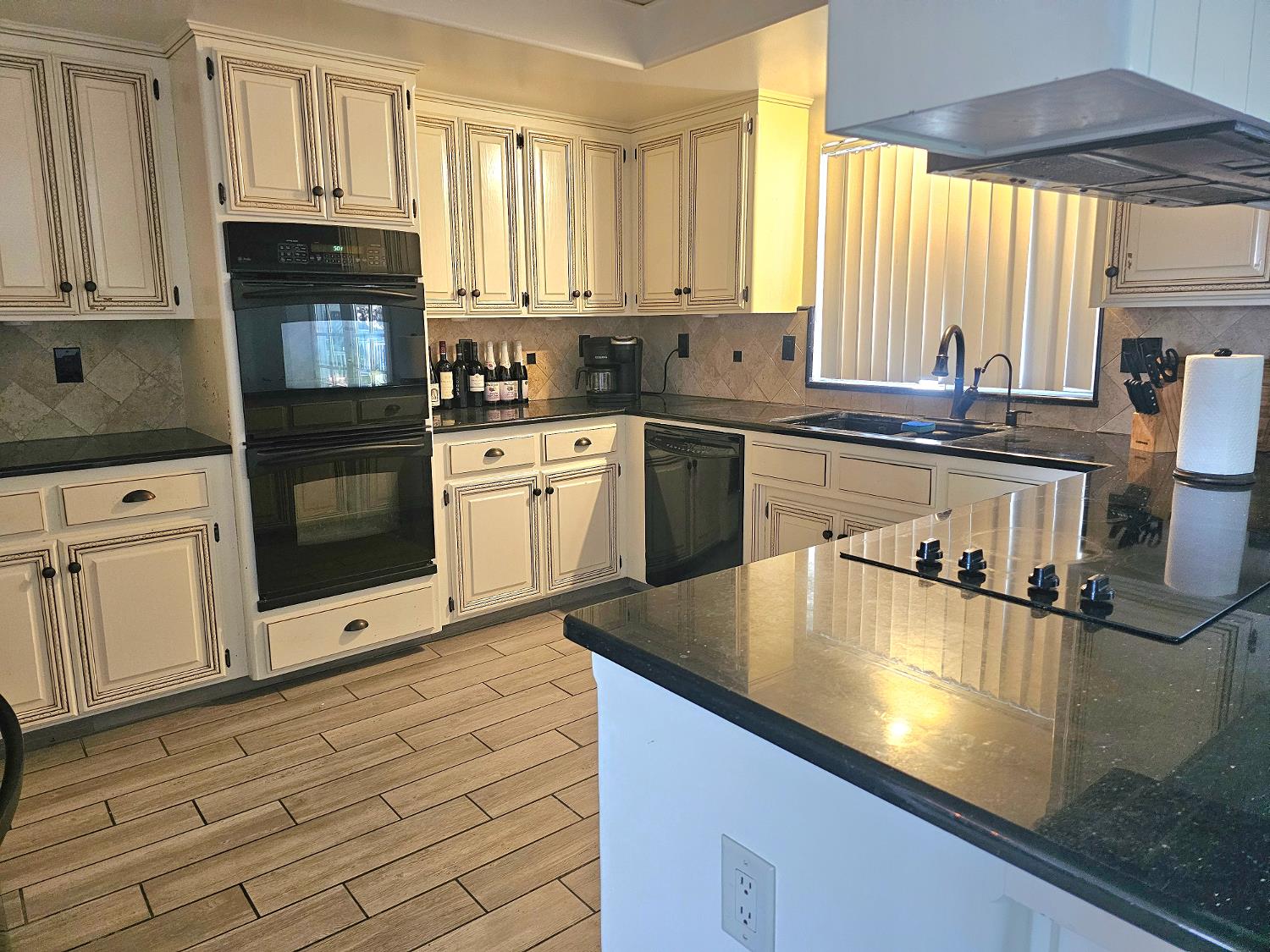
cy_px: 476
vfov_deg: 58.9
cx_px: 635
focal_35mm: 23
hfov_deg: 73.9
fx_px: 844
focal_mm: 6.3
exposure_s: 1/120
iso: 640
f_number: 1.7
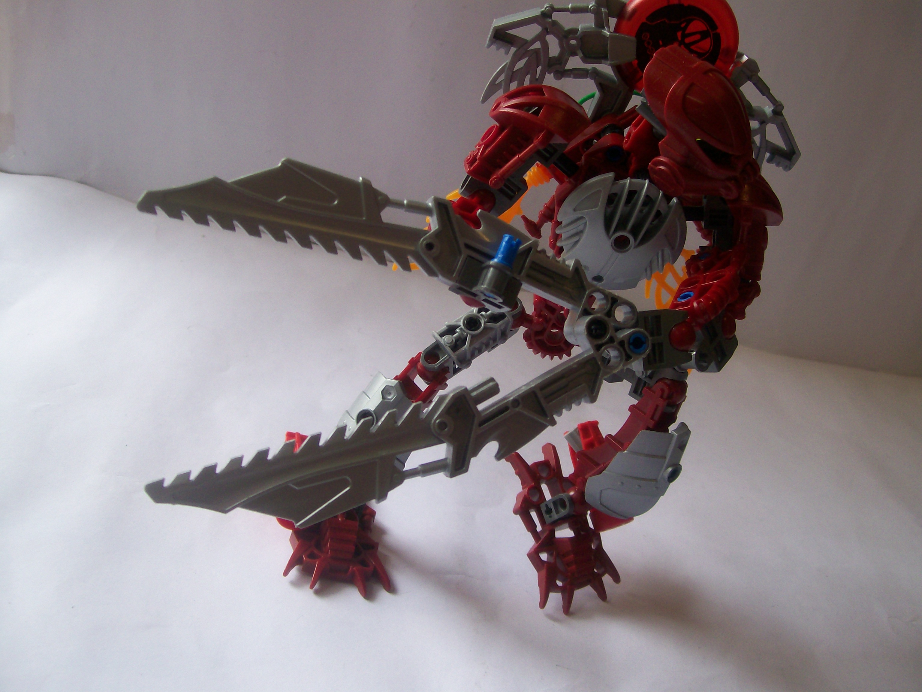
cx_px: 461
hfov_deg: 51.4
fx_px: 959
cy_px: 346
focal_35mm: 36
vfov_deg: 39.7
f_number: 2.7
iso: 80
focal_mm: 6
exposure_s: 1/66.9
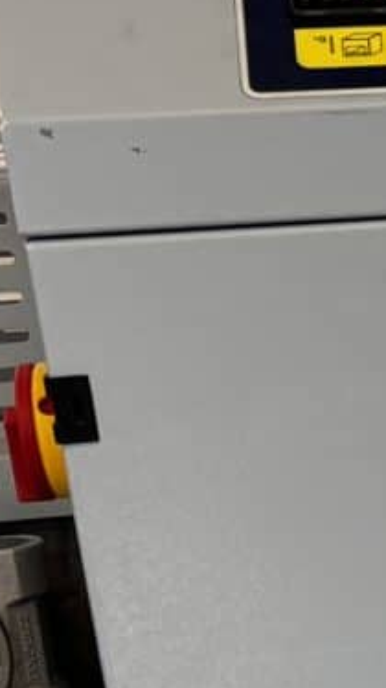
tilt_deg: -16.2
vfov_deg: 11.8
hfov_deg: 5.3
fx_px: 3261
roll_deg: +1.3
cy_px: 813
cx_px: 1882
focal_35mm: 179
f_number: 1.78
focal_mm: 6.76
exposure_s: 1/50
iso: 125
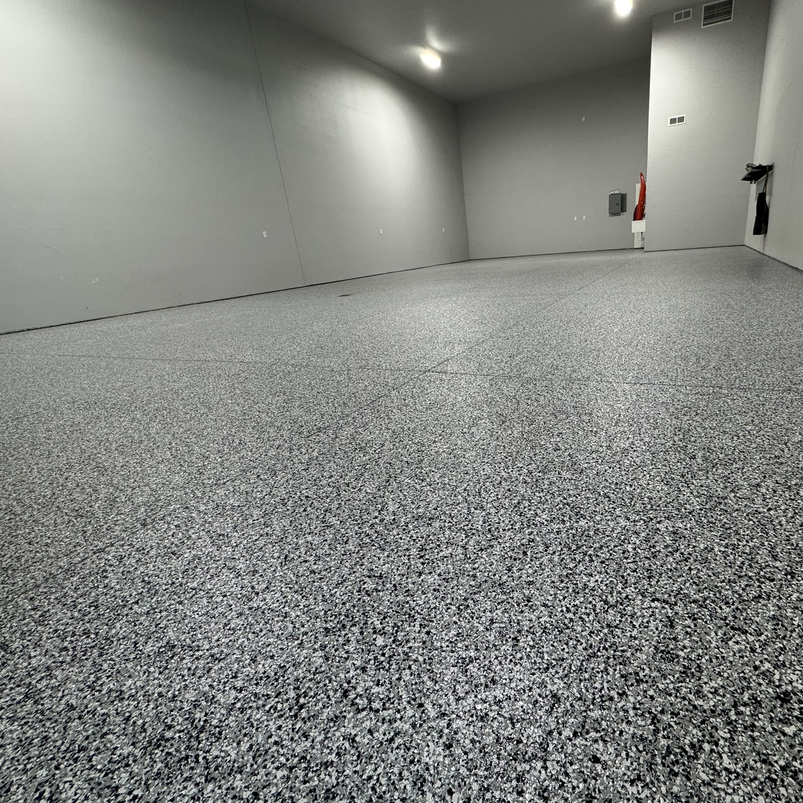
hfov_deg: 82.8
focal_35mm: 17
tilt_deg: -20.0
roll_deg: +5.0
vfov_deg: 84.0
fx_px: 446
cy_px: 401
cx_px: 488
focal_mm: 2.22
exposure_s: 1/120
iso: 160
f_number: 2.2
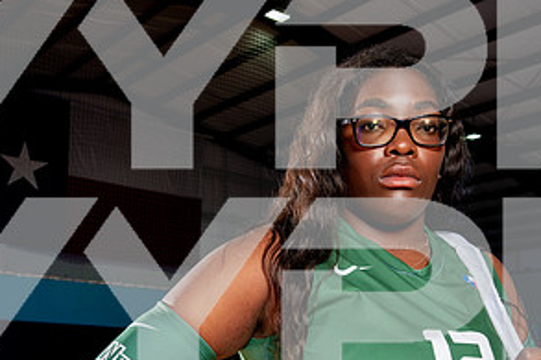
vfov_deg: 27.4
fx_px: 721
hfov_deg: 41.1
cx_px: 246
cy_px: 296
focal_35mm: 48
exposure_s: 1/200
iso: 250
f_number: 5.6
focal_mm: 24
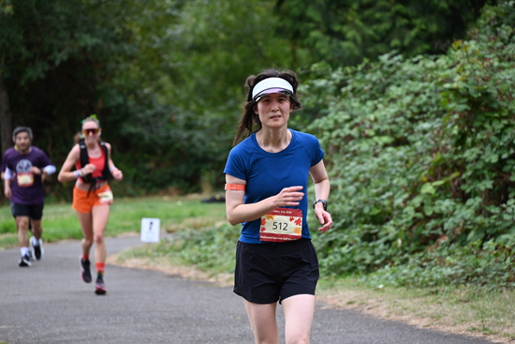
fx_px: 2862
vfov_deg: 6.9
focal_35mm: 200
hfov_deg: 10.3
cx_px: 258
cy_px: 172
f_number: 6.3
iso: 400
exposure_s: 1/320
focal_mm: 200
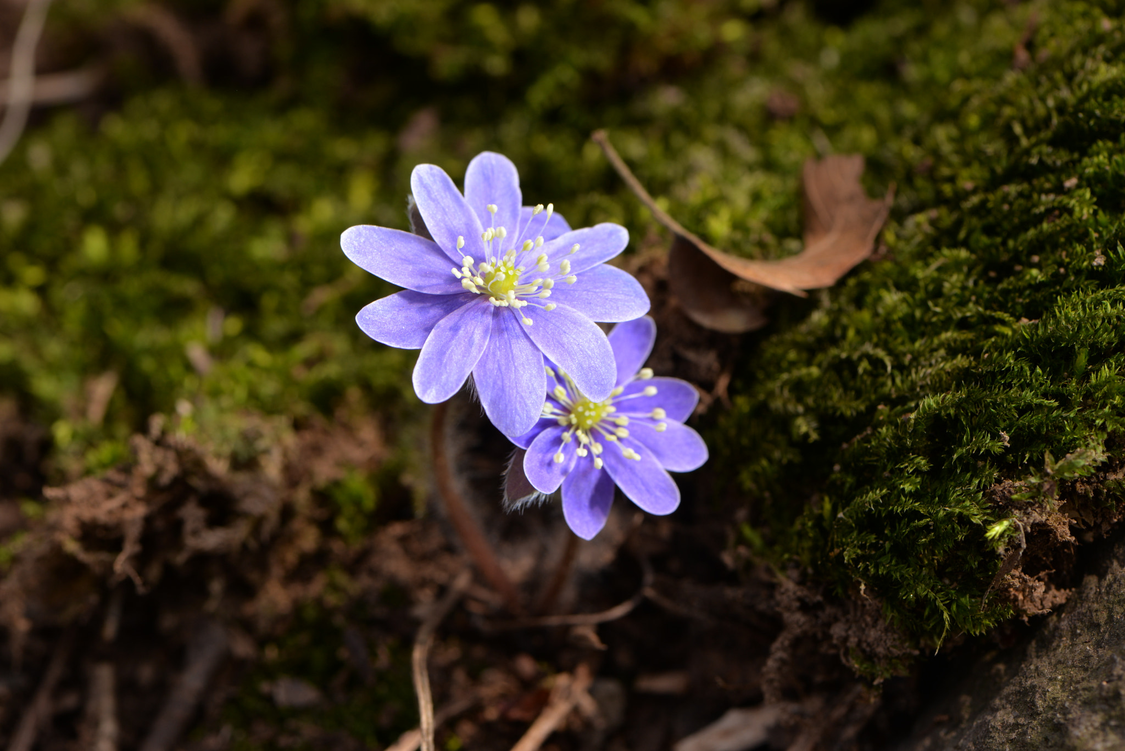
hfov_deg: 19.4
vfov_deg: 13.1
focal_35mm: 105
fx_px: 3282
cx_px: 562
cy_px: 376
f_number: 11
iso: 200
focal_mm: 105
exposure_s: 1/160
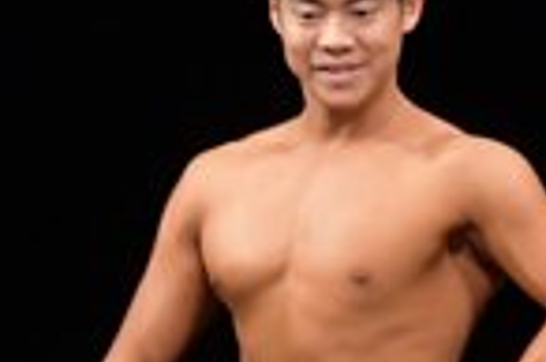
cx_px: 821
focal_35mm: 1272
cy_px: 519
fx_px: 19270
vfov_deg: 1.1
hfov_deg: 1.6
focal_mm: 160
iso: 3200
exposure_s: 1/400
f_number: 5.6
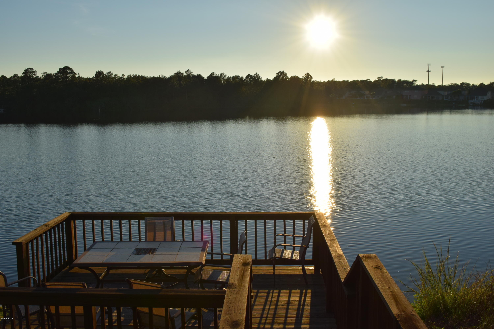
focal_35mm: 38
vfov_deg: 35.5
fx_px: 515
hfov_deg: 51.3
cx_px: 247
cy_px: 164
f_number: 10
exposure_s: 1/1600
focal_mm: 25
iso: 200
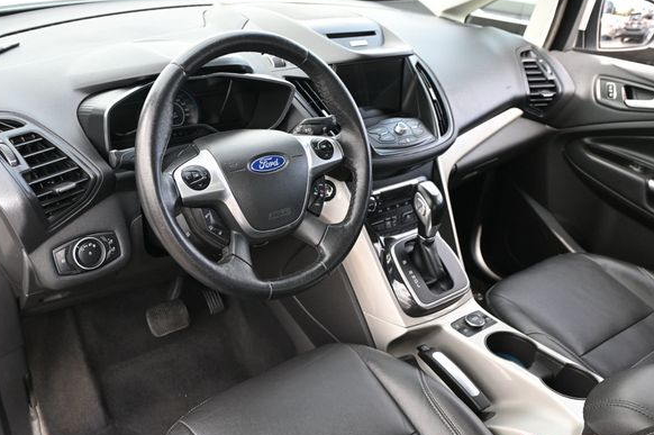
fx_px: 599
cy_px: 223
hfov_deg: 57.2
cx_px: 296
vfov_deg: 39.9
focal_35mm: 33
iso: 360
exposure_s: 1/250
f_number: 4
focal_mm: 20
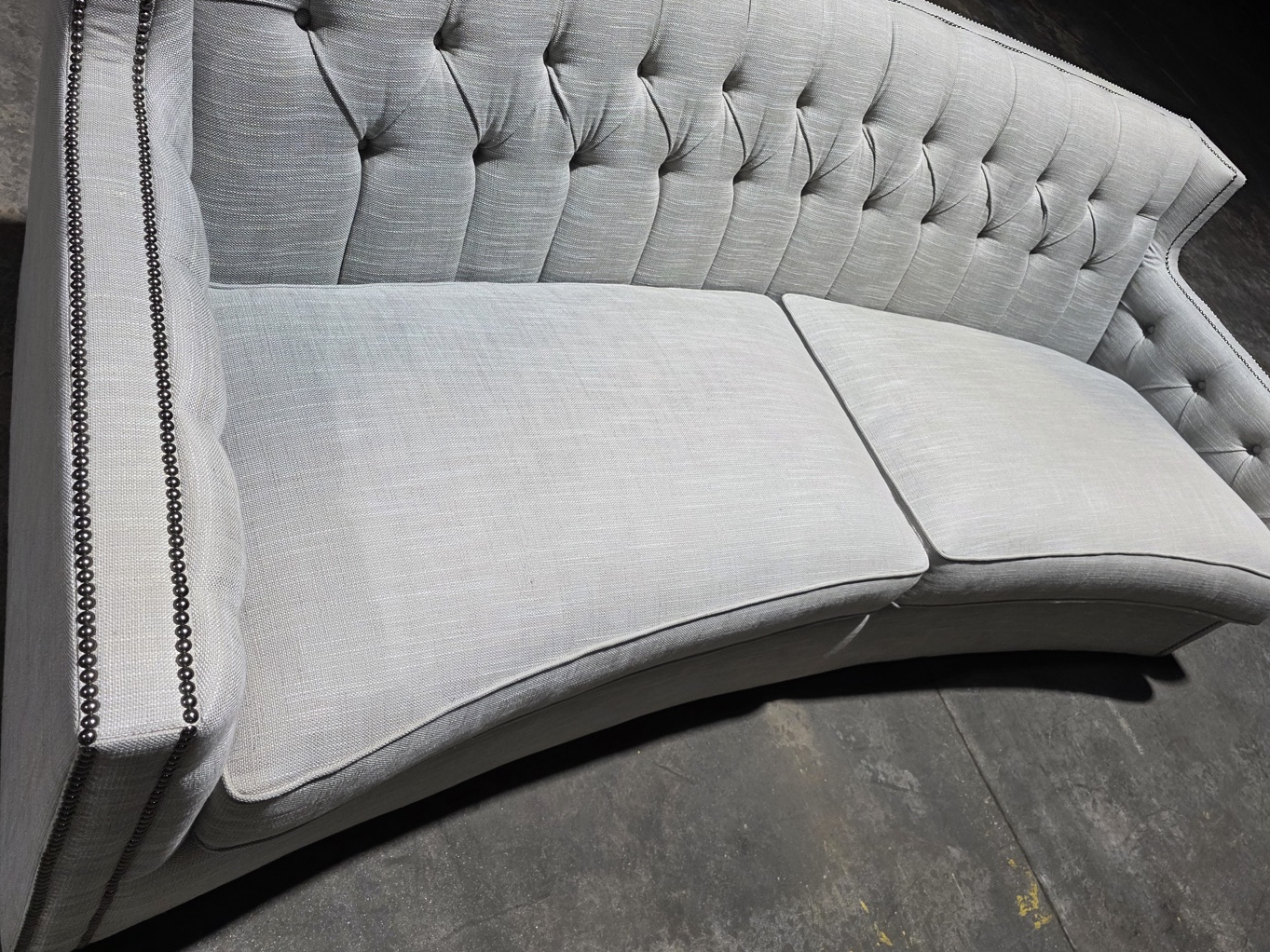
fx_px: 990
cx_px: 622
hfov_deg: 65.3
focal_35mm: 27
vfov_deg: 51.1
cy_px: 397
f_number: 1.7
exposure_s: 1/120
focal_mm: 6.3
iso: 200
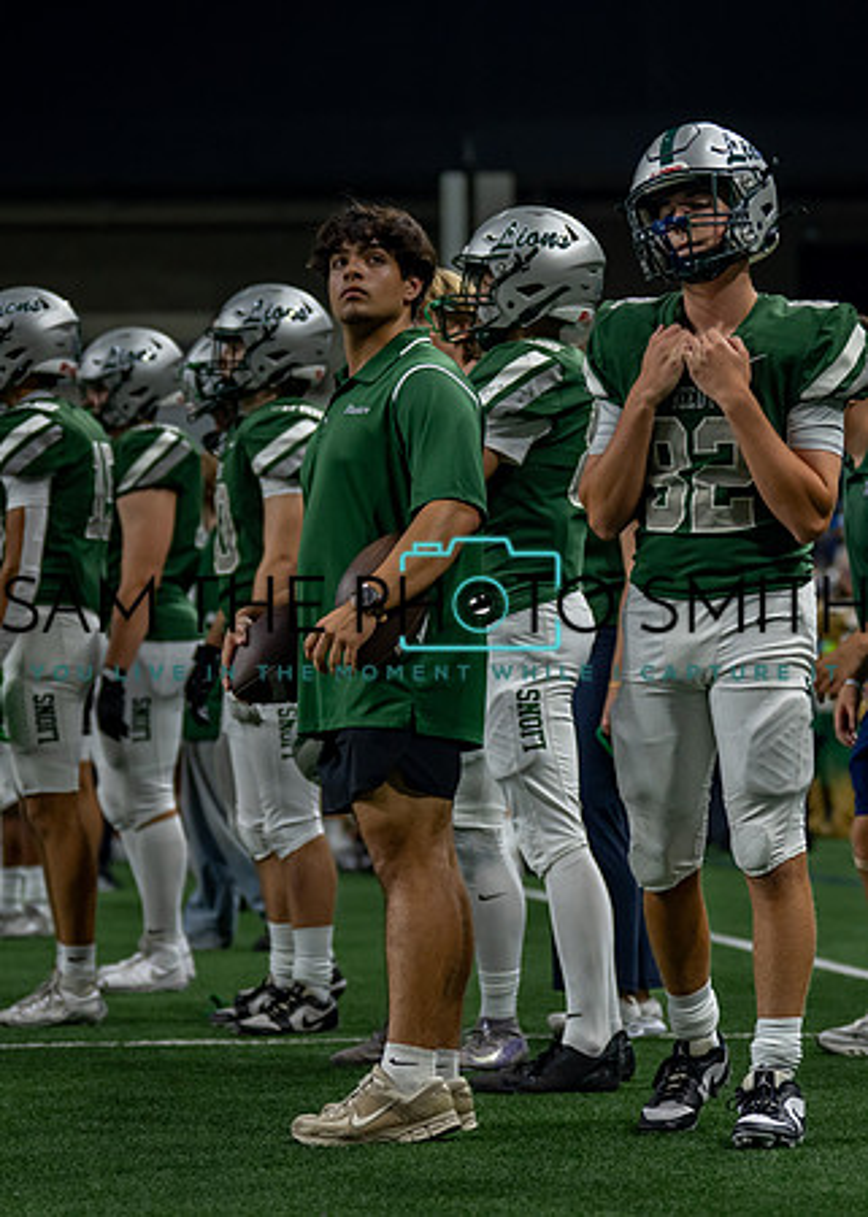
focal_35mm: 166
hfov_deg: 8.7
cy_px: 582
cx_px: 381
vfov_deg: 12.1
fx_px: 5735
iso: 800
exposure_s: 1/400
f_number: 2.8
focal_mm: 88
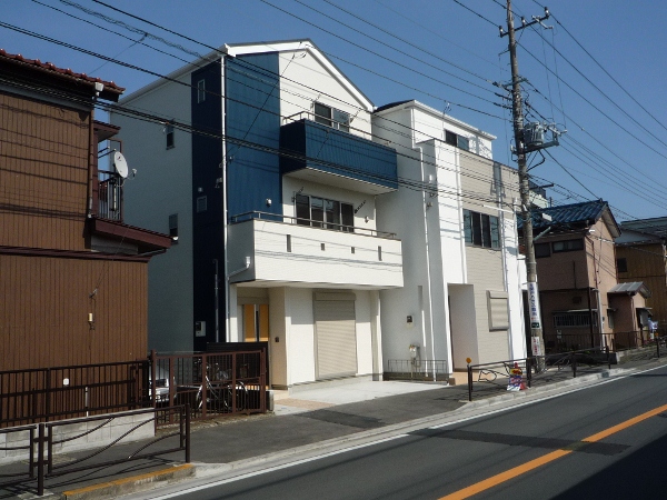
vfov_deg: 45.4
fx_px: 597
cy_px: 250
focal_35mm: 31
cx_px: 334
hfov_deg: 58.4
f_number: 5.6
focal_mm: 4.4
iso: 100
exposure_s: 1/800
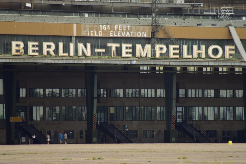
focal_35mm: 452
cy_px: 82
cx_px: 123
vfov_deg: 3.0
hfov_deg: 4.6
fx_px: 3088
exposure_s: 1/500
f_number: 5.6
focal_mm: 300
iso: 200
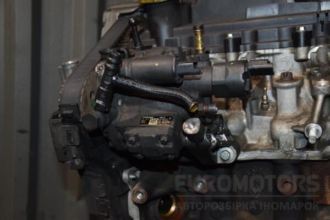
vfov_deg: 28.1
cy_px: 110
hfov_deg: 41.1
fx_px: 440
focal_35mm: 48
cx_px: 165
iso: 800
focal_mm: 32
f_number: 5
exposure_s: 1/60
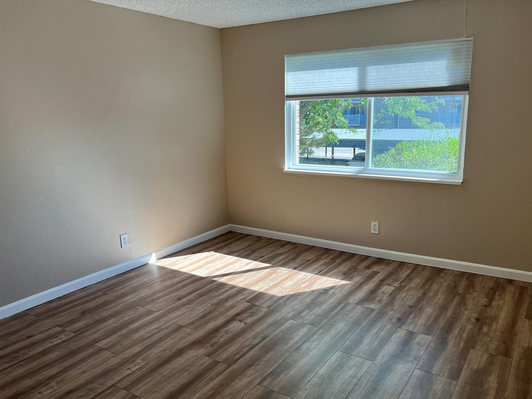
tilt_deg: -11.9
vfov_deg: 49.7
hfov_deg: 63.4
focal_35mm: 28
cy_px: 211
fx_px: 430
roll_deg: +1.2
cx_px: 275
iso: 32
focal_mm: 5.1
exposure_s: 1/133
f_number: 1.6
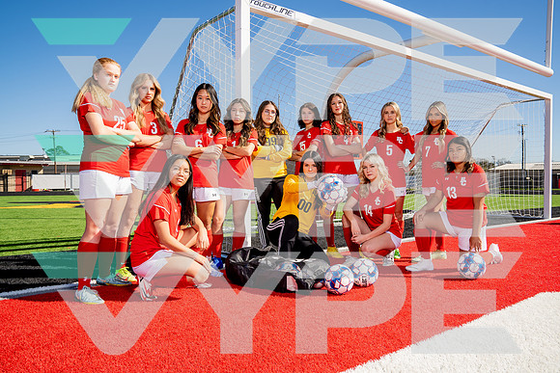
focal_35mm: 28
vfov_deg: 46.4
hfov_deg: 65.5
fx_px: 436
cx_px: 280
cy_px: 186
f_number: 7.1
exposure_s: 1/250
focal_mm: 28
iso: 100
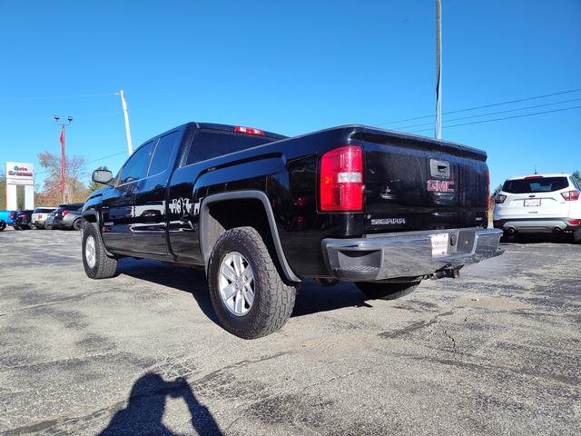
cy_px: 218
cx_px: 290
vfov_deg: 58.9
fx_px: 386
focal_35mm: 23
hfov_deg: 73.9
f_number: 1.88
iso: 100
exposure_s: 1/2150
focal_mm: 5.56
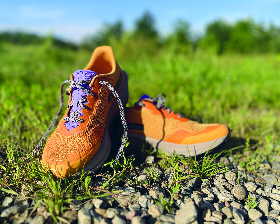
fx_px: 232
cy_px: 110
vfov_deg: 51.5
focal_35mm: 28
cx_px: 126
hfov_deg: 62.1
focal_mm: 5.1
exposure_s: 1/1890
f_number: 1.6
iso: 50
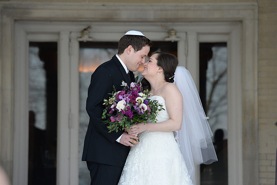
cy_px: 92
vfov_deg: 6.9
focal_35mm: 200
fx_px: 1538
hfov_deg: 10.3
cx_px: 138
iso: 640
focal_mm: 200
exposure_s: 1/800
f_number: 5.6
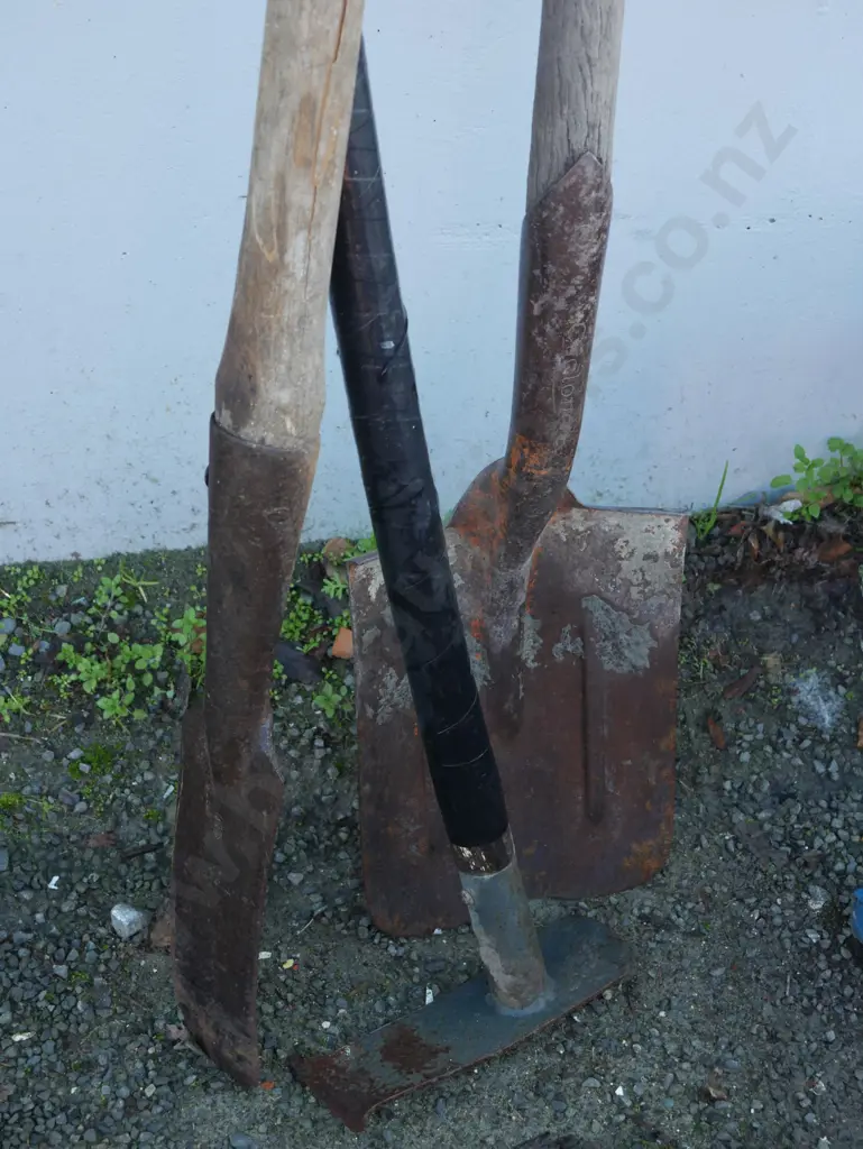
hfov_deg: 23.7
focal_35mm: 62
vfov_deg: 31.2
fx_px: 2059
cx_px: 432
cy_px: 574
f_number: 5.4
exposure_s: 1/80
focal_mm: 31
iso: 500
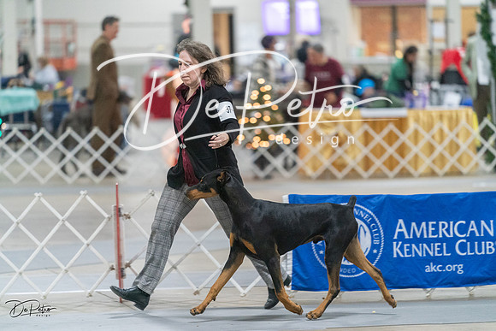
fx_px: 2756
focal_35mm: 200
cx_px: 248
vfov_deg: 6.9
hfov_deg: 10.3
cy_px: 166
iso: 6400
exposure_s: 1/320
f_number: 2.8
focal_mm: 200
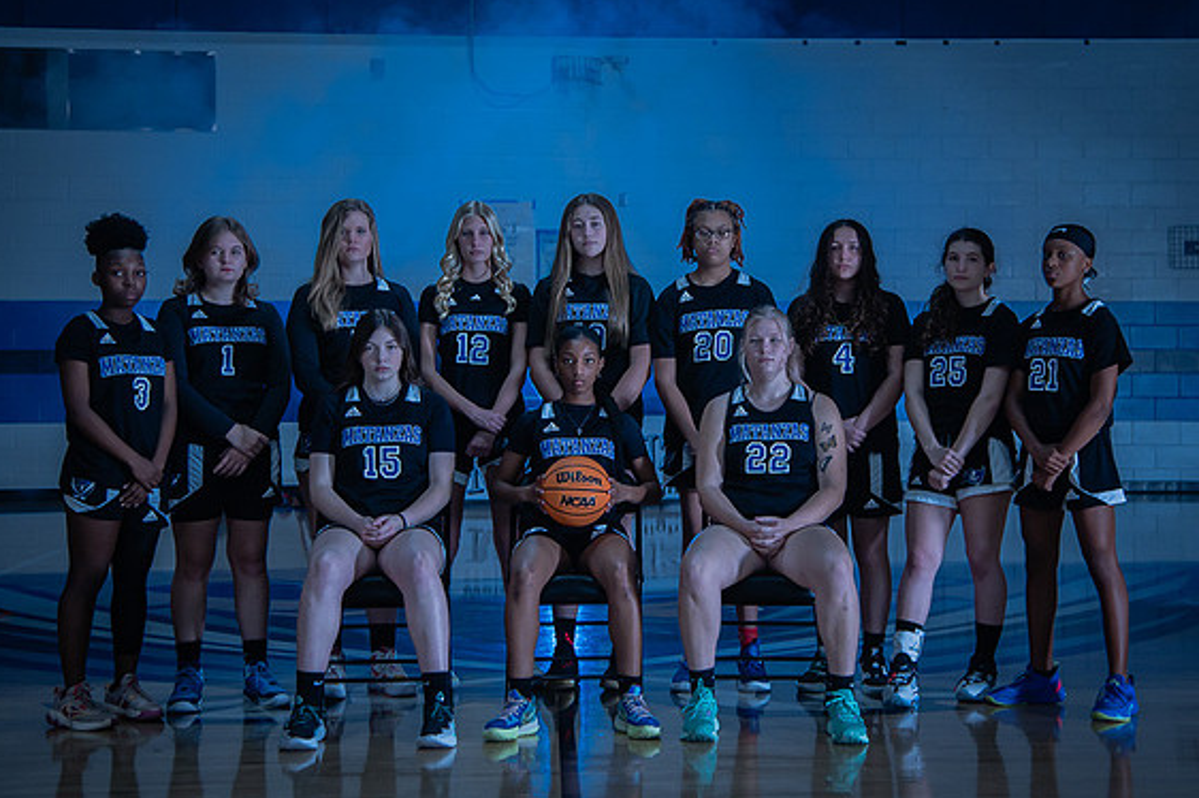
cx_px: 696
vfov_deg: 18.9
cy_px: 298
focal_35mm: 72
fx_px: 2397
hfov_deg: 28.0
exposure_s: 1/200
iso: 640
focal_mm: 52
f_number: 4
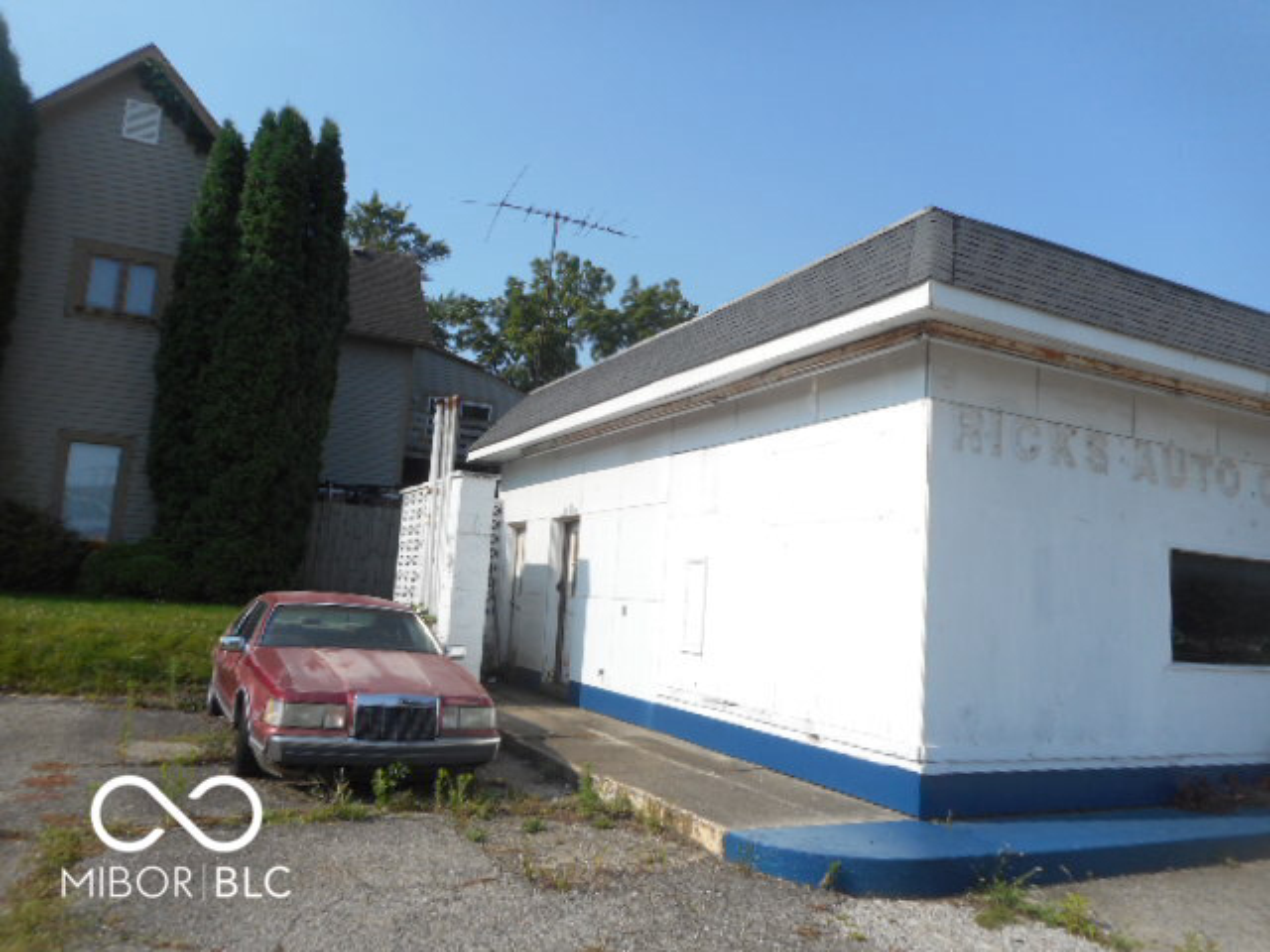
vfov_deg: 54.9
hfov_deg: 69.4
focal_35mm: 25
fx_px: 917
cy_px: 476
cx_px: 635
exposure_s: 1/800
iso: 80
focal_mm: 4.5
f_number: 3.7
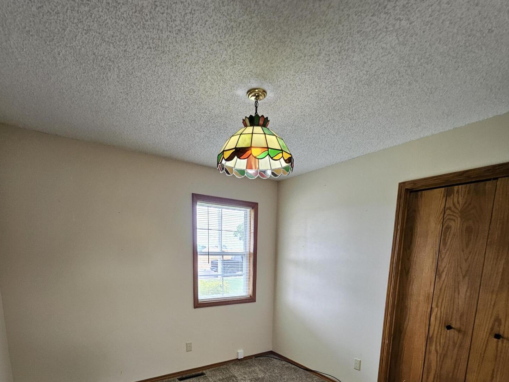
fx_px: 265
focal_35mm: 18
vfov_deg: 65.7
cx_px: 250
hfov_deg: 87.7
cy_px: 301
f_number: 2.2
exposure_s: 1/60
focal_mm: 1.74
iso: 160
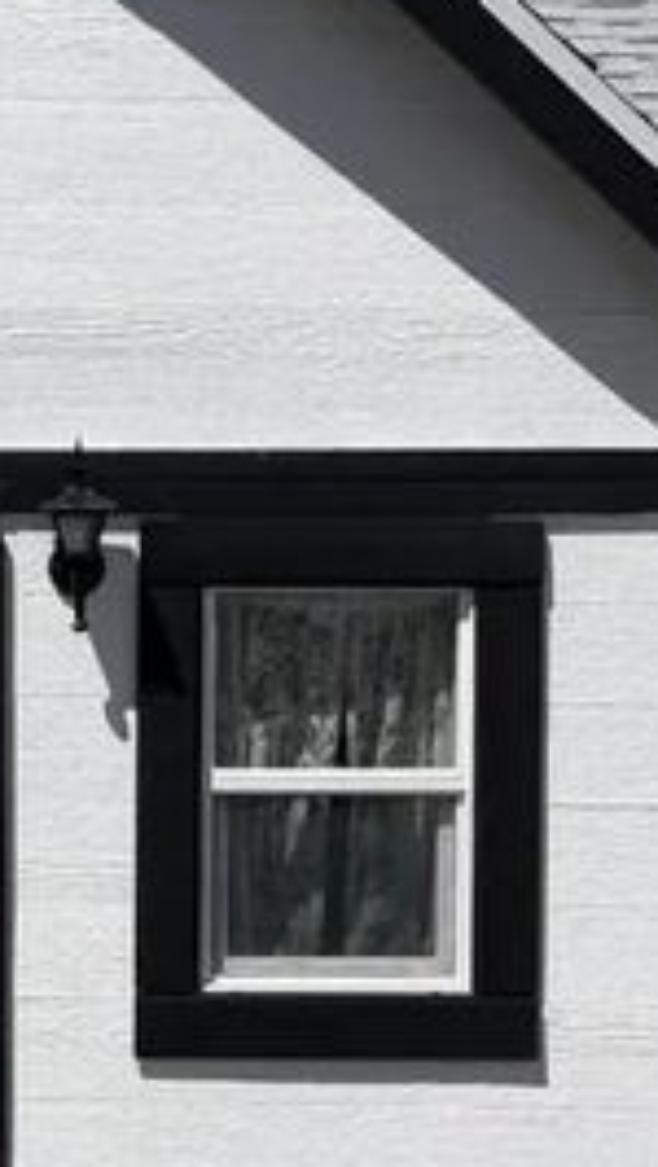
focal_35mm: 134
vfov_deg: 15.9
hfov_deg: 9.0
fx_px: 4148
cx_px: -123
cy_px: 967
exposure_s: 1/10309
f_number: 1.78
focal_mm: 6.76
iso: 80
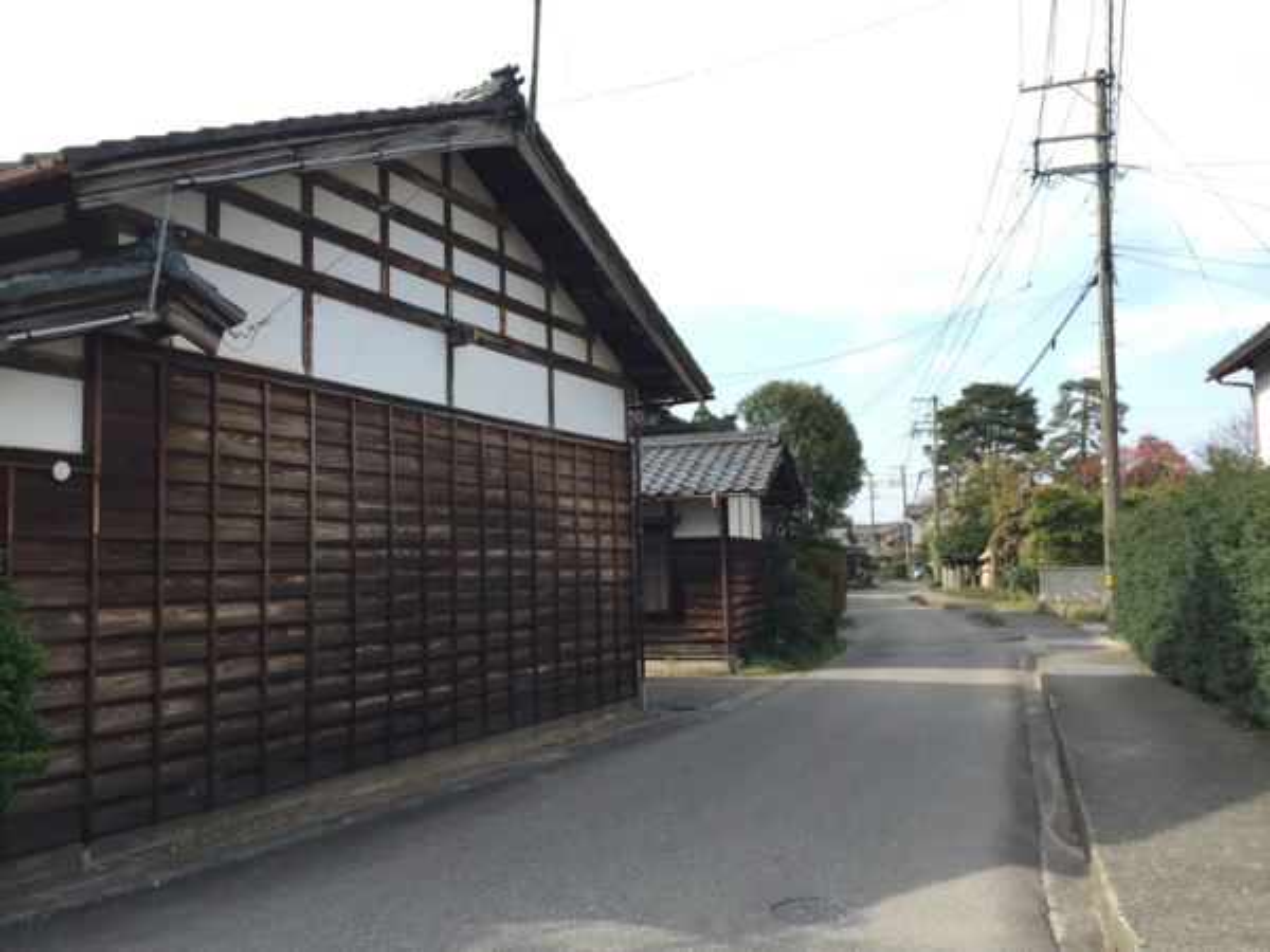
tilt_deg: +2.5
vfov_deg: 48.2
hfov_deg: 61.7
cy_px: 476
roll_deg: +0.6
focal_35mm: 29
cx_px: 635
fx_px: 1064
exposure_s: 1/599
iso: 32
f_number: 2.2
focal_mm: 4.15
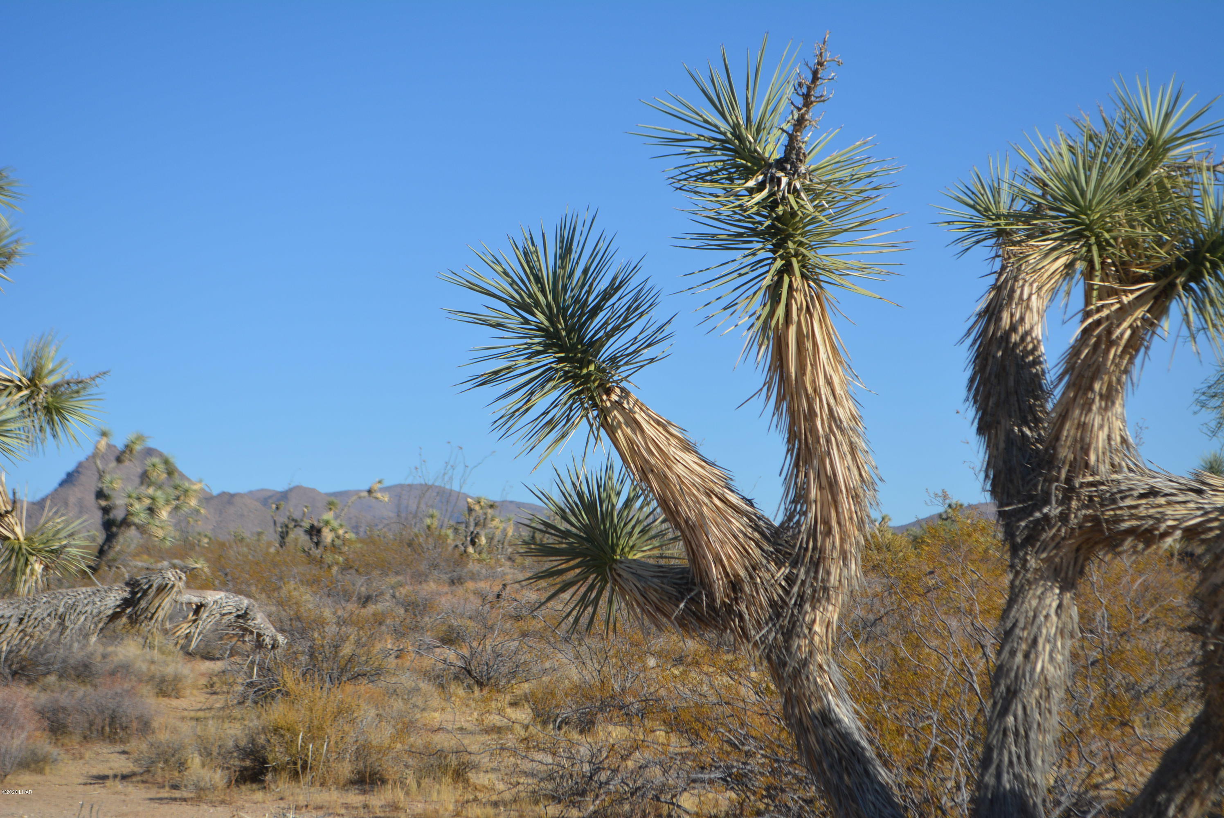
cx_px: 612
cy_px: 409
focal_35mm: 82
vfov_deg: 16.6
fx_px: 2807
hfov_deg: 24.6
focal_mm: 55
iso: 400
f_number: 7.1
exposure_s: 1/1600
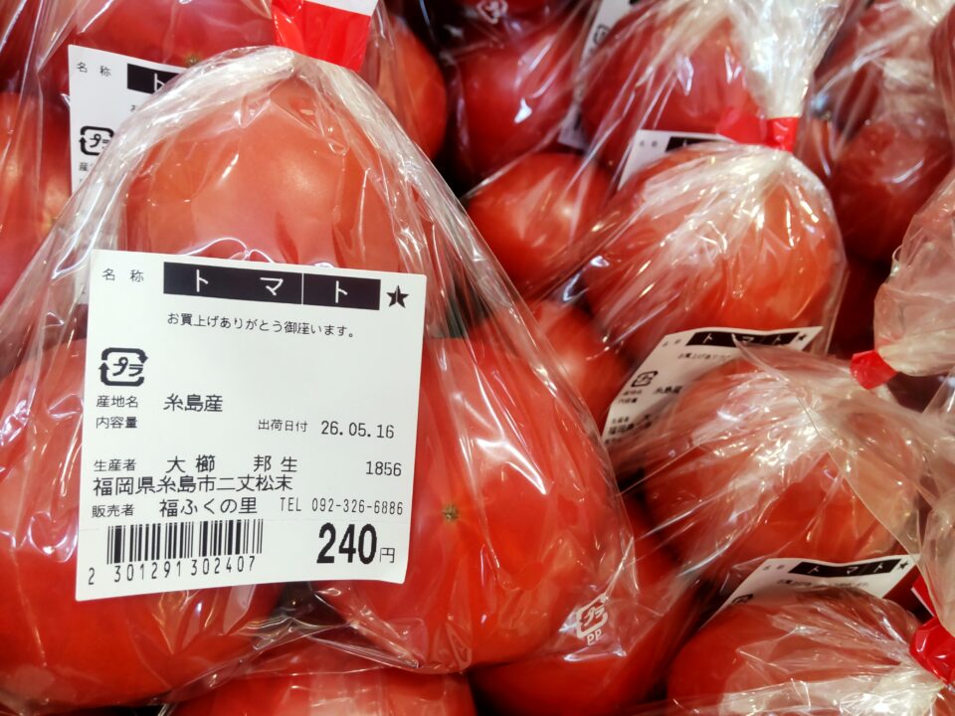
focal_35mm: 24
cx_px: 478
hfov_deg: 71.6
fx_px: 662
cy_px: 358
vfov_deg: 56.8
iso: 215
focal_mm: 3.43
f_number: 2
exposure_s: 1/60
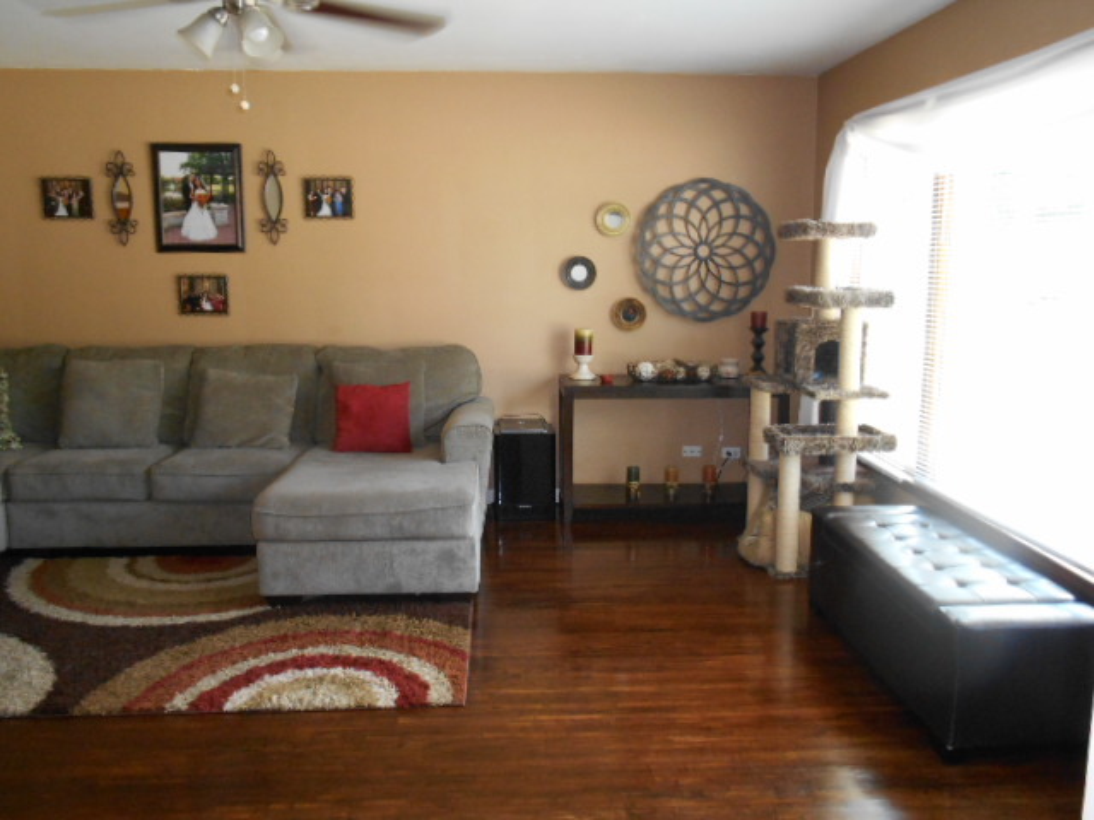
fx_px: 980
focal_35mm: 31
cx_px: 547
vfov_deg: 45.4
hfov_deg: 58.4
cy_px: 410
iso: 400
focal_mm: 5.5
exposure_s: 1/25
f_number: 3.6
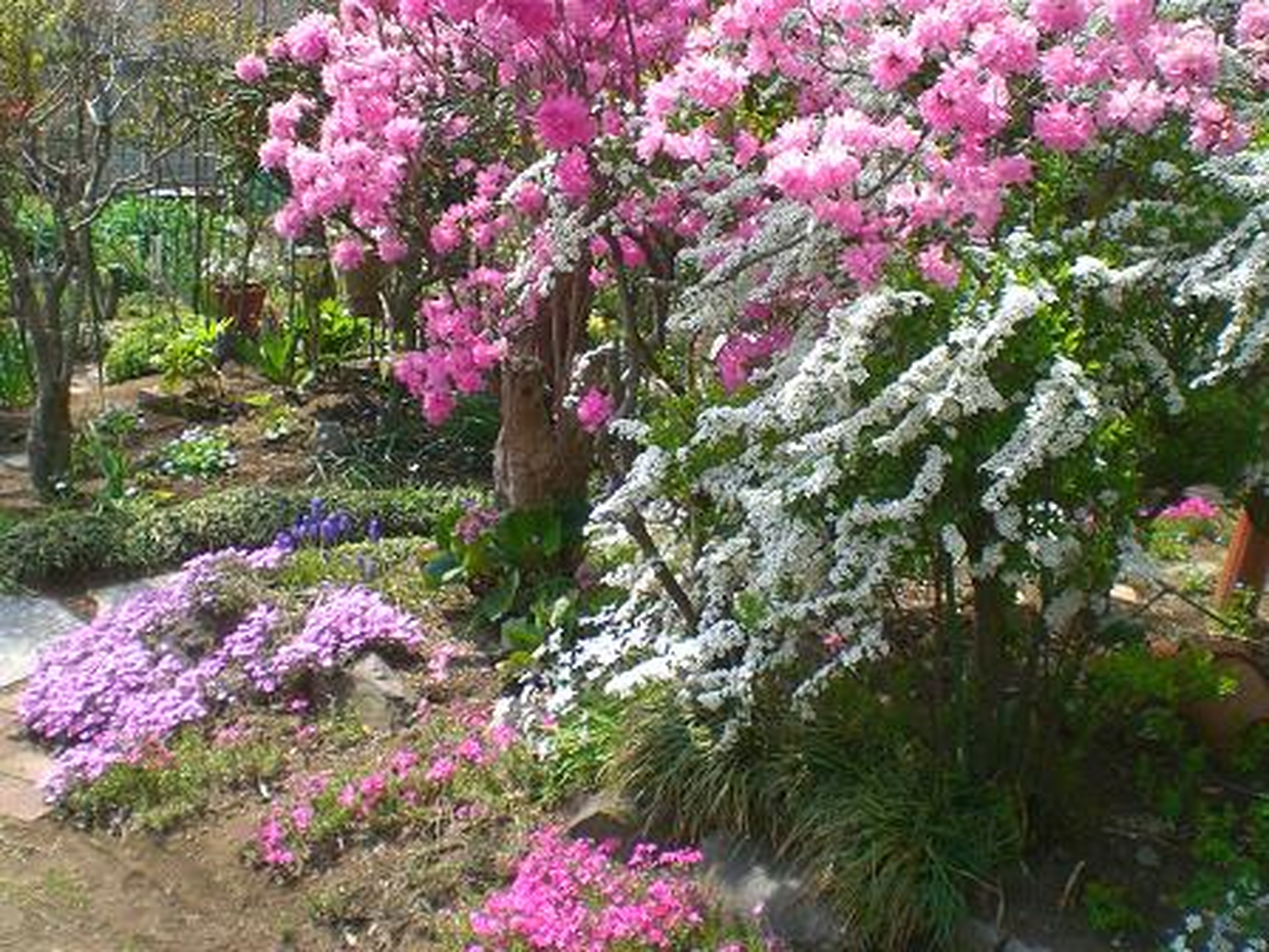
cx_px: 634
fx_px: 1393
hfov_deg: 49.0
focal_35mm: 38
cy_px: 476
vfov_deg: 37.7
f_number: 4.4
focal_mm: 6.3
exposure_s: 1/250
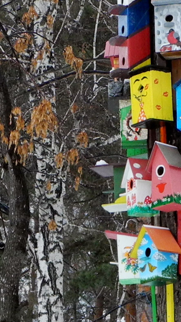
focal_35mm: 251
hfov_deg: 4.8
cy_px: 332
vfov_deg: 8.5
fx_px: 2143
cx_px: 202
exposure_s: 1/26
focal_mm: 10.7
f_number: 5
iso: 173
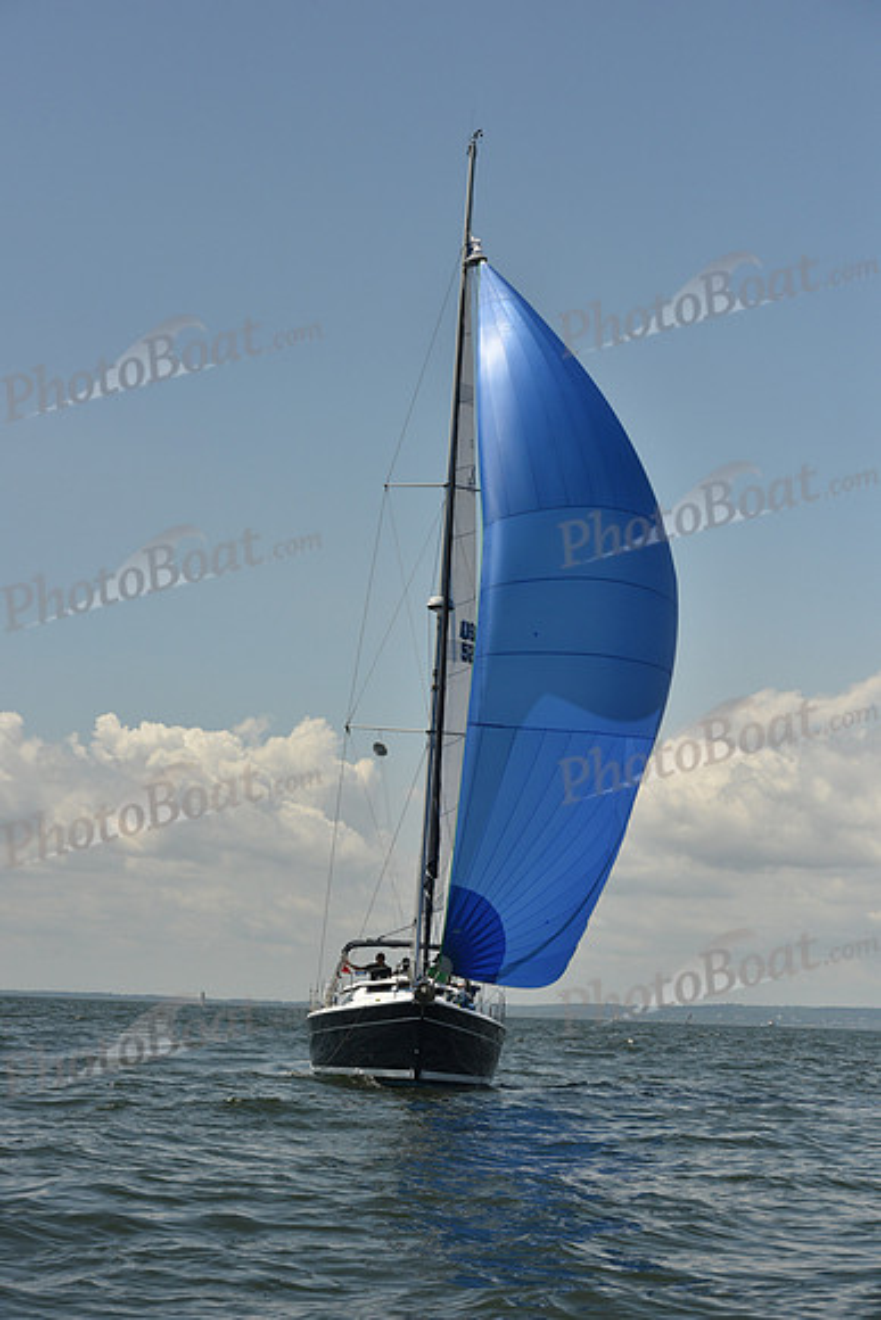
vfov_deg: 28.8
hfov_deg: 19.5
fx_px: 2568
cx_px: 440
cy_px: 660
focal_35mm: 70
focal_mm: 70
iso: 320
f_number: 8
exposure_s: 1/2000
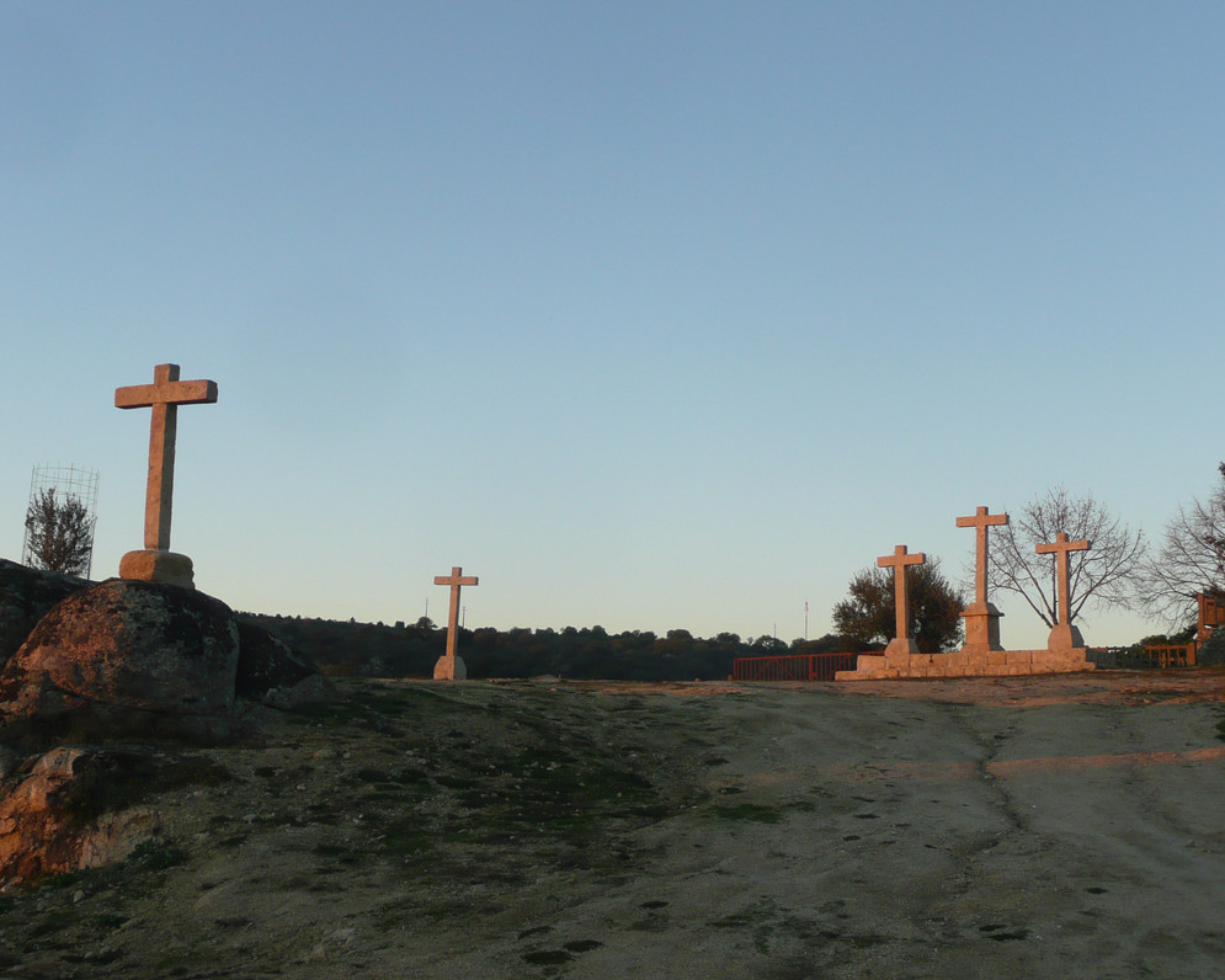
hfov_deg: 41.1
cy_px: 489
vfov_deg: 33.4
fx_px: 1631
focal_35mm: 45
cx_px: 589
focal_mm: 7
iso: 100
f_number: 4
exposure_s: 1/100
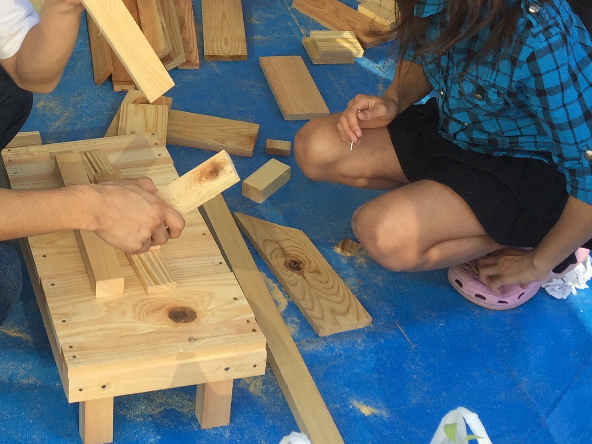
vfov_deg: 20.8
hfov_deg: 27.5
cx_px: 54
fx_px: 1163
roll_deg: -0.3
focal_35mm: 68
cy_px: -14
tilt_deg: -27.5
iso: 32
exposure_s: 1/327
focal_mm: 4.15
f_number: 2.2
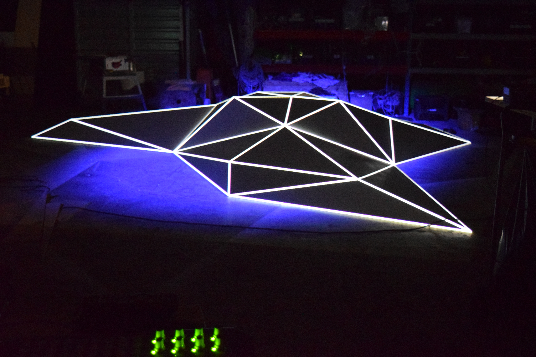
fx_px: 625
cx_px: 268
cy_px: 178
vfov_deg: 31.9
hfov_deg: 46.4
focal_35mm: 42
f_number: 4.2
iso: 6400
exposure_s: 1/6
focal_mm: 28
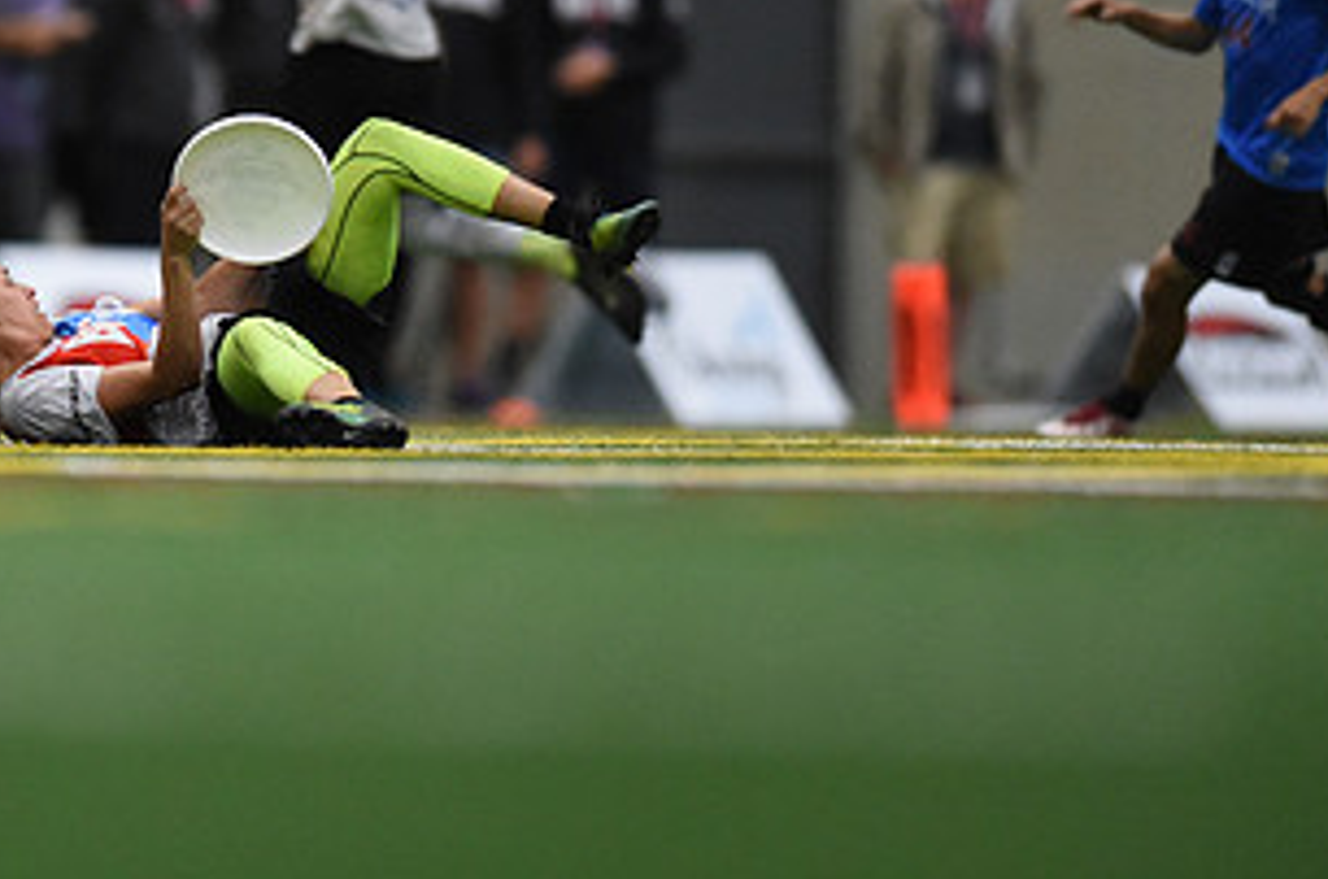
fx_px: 28014
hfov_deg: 2.7
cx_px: 113
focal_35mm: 761
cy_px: 363
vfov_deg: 1.8
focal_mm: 400
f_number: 2.8
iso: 10000
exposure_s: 1/640
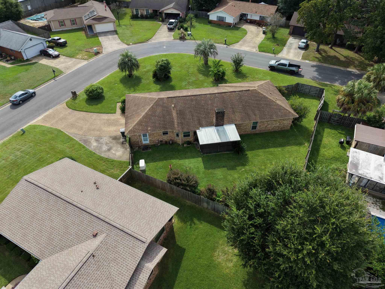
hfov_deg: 71.6
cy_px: 144
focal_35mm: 24
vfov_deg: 56.8
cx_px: 192
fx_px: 267
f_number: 1.8
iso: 200
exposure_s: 1/240
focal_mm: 8.67
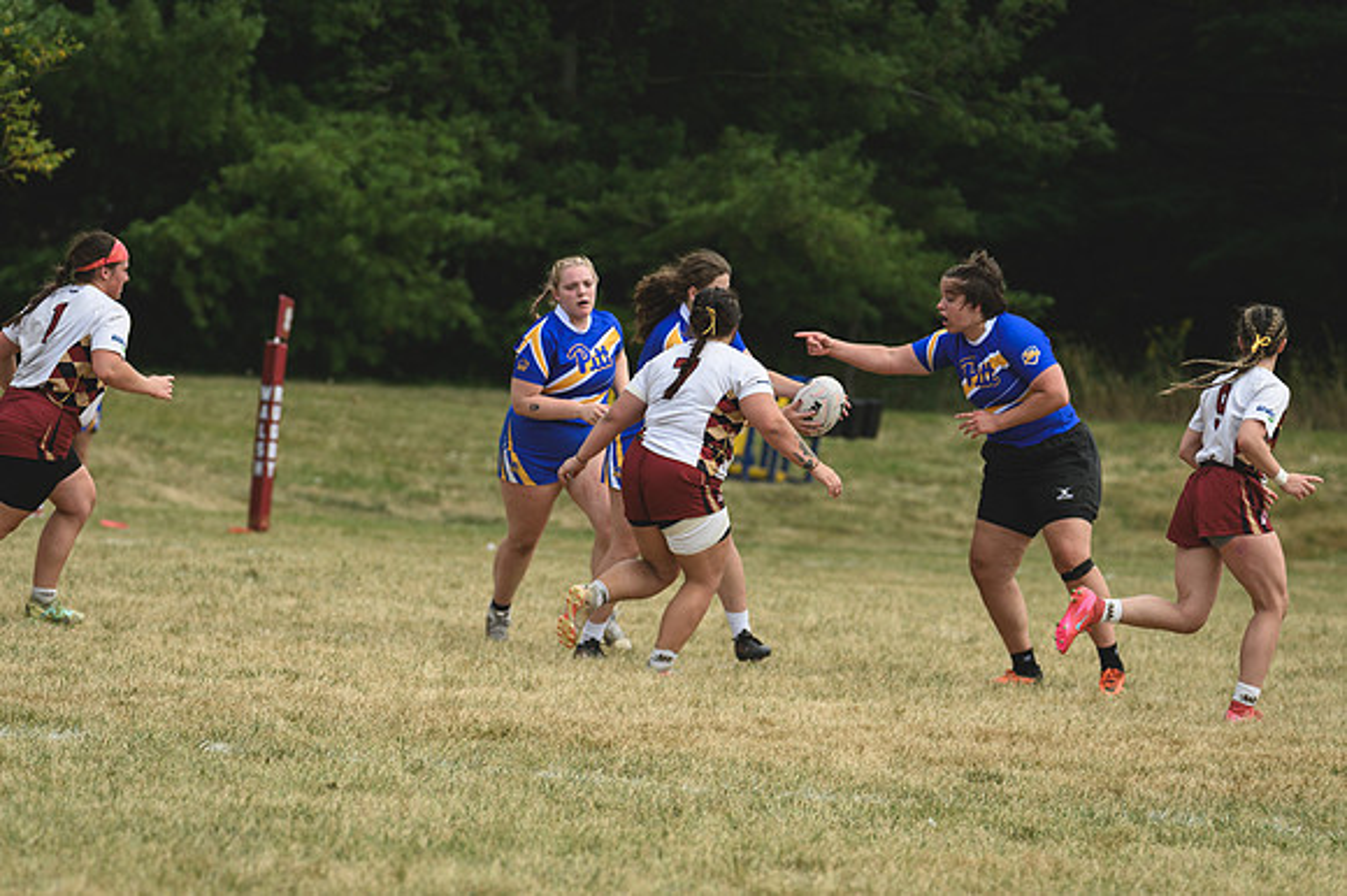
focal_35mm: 390
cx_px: 674
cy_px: 448
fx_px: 14584
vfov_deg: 3.5
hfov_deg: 5.3
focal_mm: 260
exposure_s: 1/1000
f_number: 5.6
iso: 220
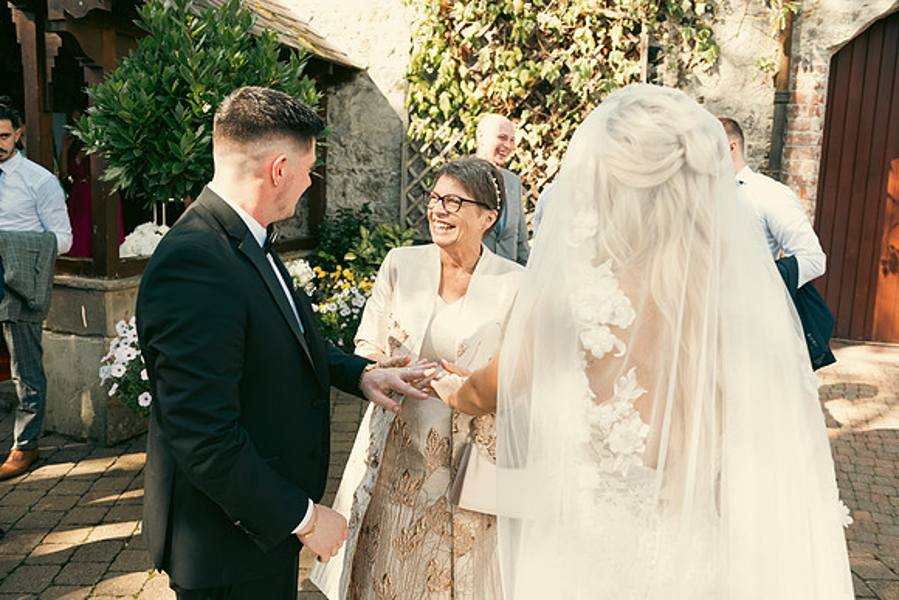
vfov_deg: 41.1
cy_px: 300
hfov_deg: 58.7
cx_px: 450
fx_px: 799
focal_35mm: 32
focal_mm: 32
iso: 160
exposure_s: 1/160
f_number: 5
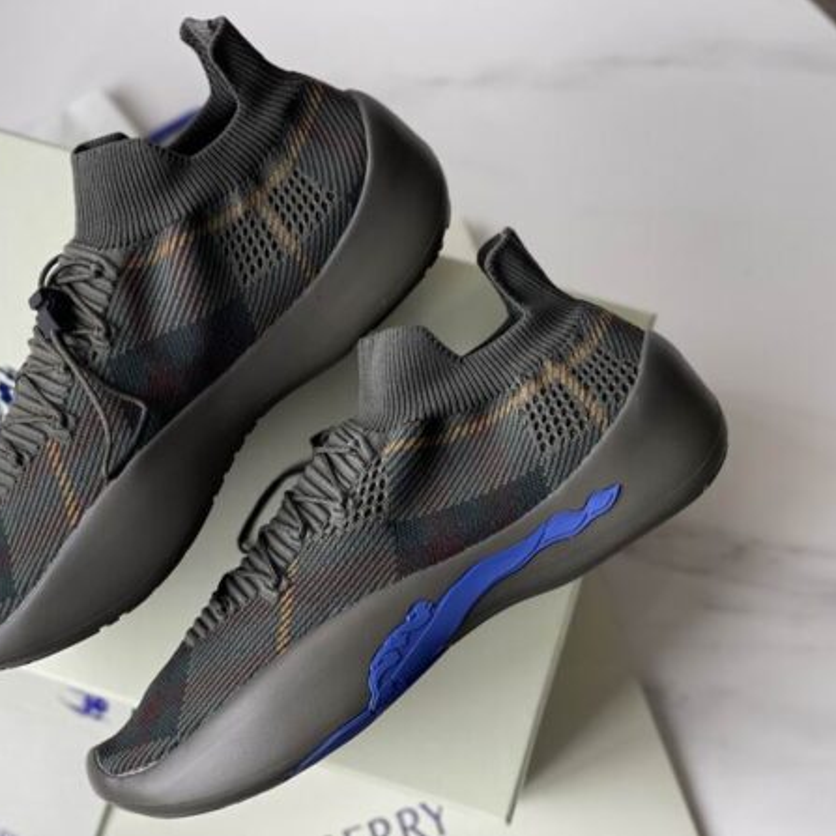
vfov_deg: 22.8
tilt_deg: -77.4
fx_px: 2077
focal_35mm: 76
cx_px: 292
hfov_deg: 22.7
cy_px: 417
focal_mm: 7.5
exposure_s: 1/121
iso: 100
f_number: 2.2
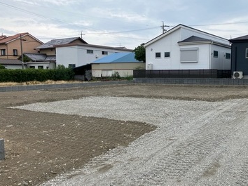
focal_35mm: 38
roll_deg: -0.4
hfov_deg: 48.3
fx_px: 272
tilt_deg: -4.4
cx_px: 162
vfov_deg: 37.7
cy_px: 99
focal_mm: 3.99
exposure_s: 1/1185
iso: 32
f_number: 1.8
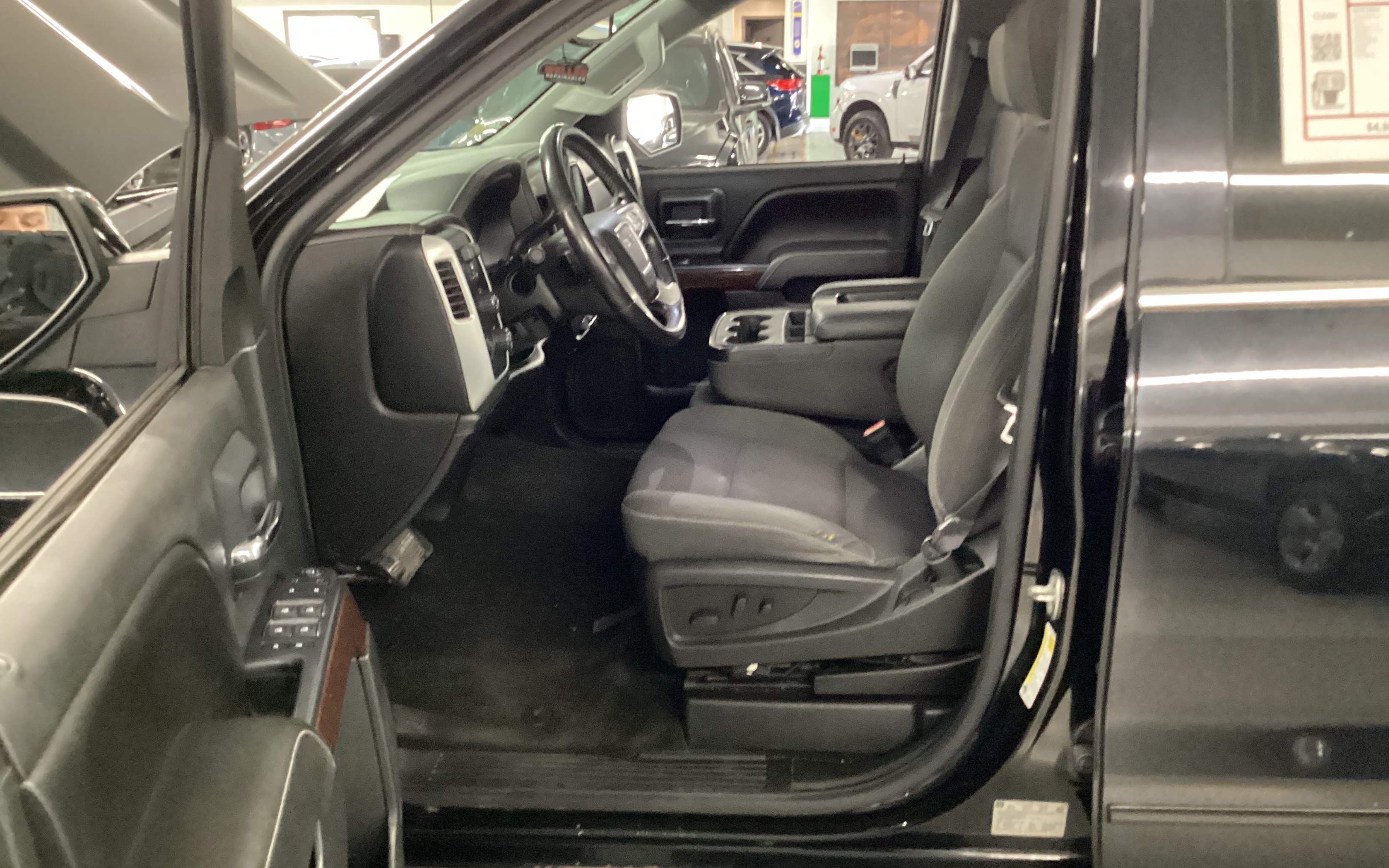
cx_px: 696
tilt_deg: -20.7
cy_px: 428
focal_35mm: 33
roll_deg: +1.0
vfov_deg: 38.3
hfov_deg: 58.1
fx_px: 1249
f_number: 2.4
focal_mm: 3.3
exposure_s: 1/24
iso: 800
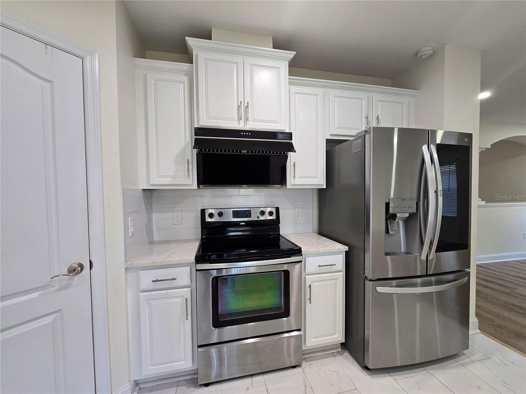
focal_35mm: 13
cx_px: 263
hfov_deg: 106.2
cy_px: 197
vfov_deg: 89.9
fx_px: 198
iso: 125
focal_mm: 2.2
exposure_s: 1/60
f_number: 2.2
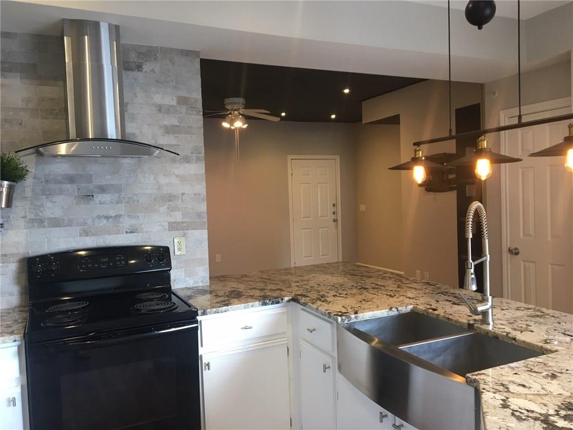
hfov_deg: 61.7
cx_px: 286
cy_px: 215
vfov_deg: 48.2
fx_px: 480
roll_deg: +2.9
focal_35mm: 29
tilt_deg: -2.9
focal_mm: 4.15
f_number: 2.2
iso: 100
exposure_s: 1/30
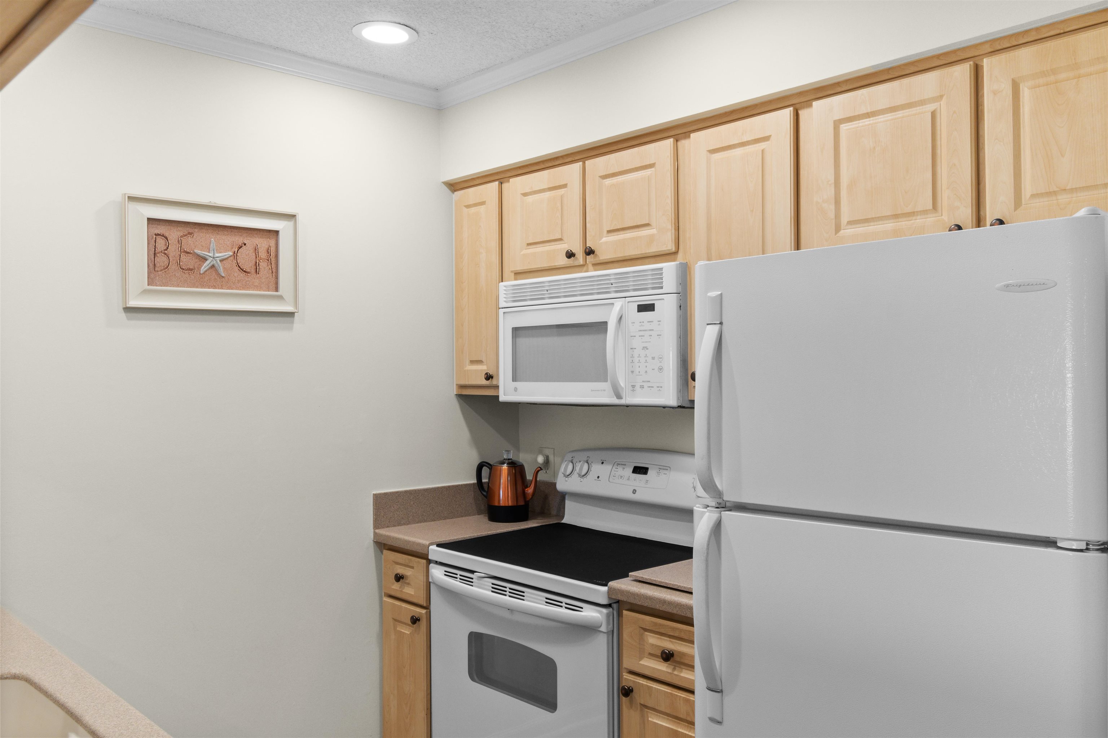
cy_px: 369
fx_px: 923
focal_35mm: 30
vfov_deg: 43.6
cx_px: 554
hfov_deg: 61.9
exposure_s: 1/13
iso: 100
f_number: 5.6
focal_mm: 20
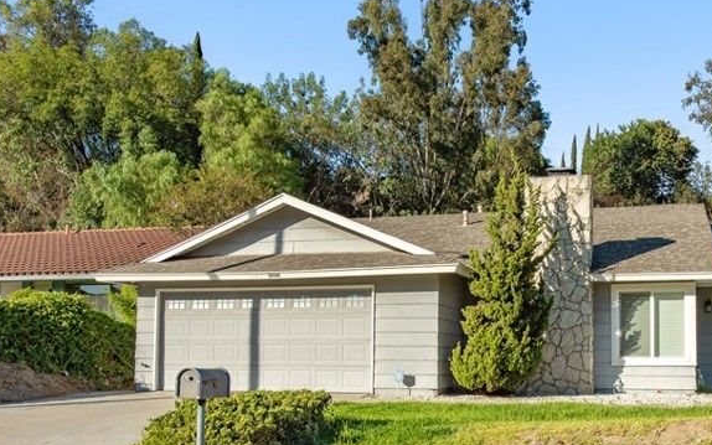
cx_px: 463
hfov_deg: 48.6
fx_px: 776
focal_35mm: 40
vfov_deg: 31.4
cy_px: 338
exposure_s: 1/400
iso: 200
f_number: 10
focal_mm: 22
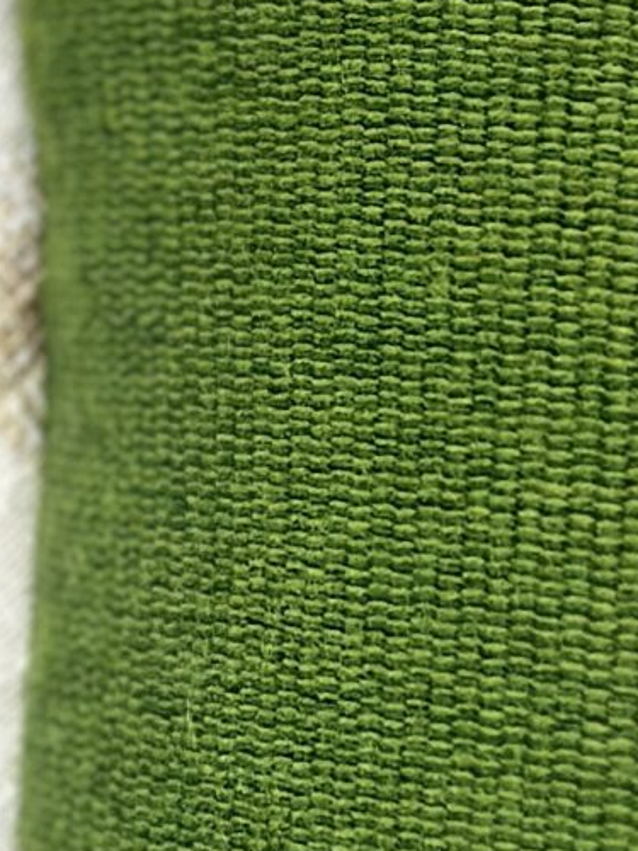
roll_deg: -0.7
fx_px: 6045
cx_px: 699
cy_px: 301
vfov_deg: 8.0
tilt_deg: -19.5
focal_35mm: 246
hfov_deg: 6.0
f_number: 1.78
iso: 160
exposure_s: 1/120
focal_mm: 6.86
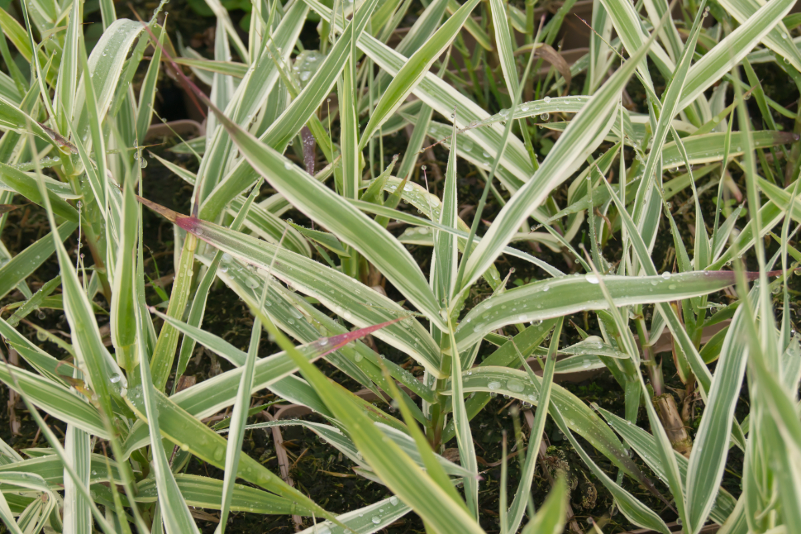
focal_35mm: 82
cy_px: 267
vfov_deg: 16.6
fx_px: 1835
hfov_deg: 24.6
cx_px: 400
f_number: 9
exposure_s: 1/500
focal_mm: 55
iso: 1250
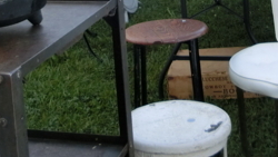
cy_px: -105
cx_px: 179
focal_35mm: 87
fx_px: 642
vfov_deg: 12.9
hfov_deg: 24.4
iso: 80
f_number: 3.5
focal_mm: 4.5
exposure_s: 1/200
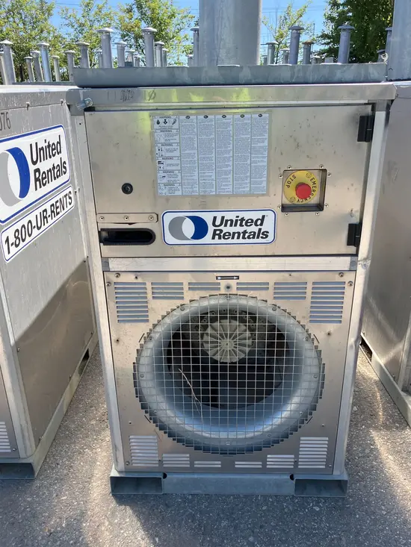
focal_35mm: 28
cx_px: 206
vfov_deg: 63.4
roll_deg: -0.6
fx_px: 443
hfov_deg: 49.8
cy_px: 274
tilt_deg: -20.1
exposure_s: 1/736
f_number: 1.8
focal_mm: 3.99
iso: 32
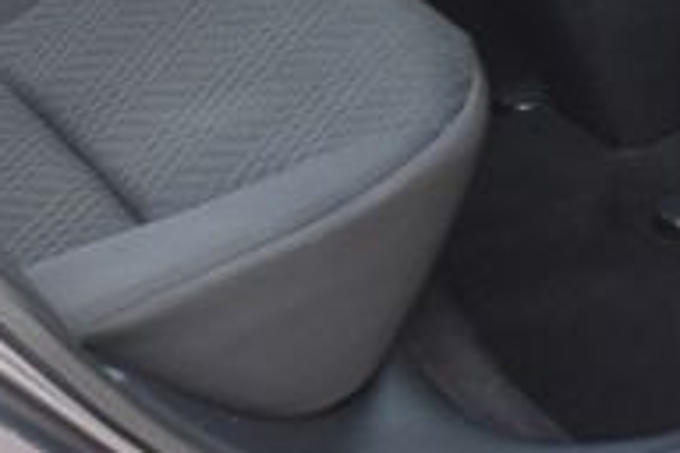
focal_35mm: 160
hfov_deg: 12.8
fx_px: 3022
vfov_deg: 8.5
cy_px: -127
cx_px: 436
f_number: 6.3
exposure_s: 1/15
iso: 400
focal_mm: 32
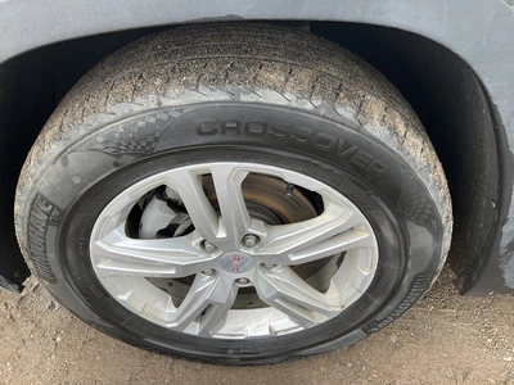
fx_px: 431
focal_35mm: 29
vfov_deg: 48.2
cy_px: 192
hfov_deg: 61.7
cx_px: 257
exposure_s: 1/149
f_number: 1.8
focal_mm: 3
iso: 20
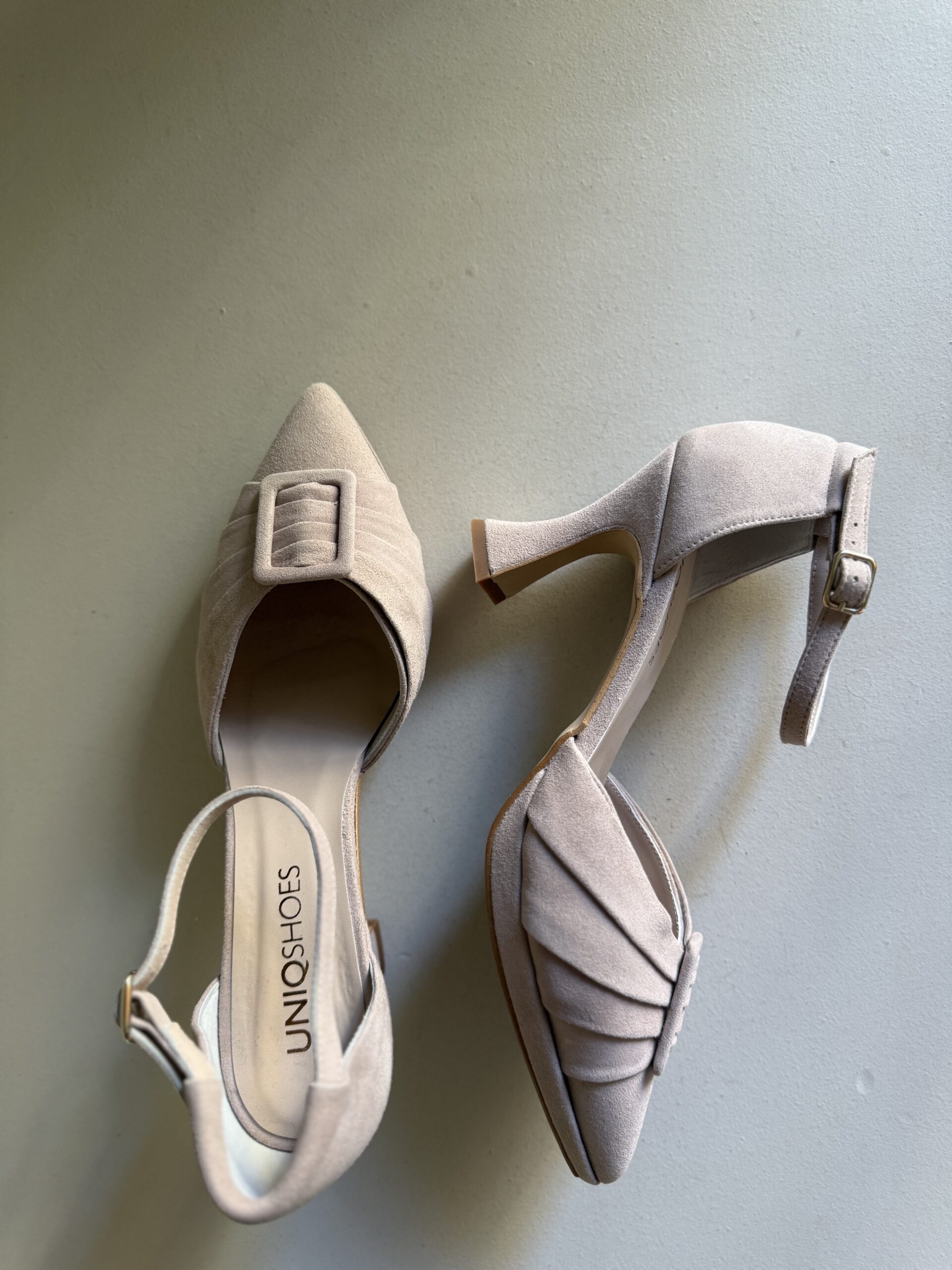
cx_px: 476
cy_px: 635
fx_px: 880
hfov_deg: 56.8
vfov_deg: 71.6
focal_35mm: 24
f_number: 1.78
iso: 200
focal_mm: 6.76
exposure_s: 1/81
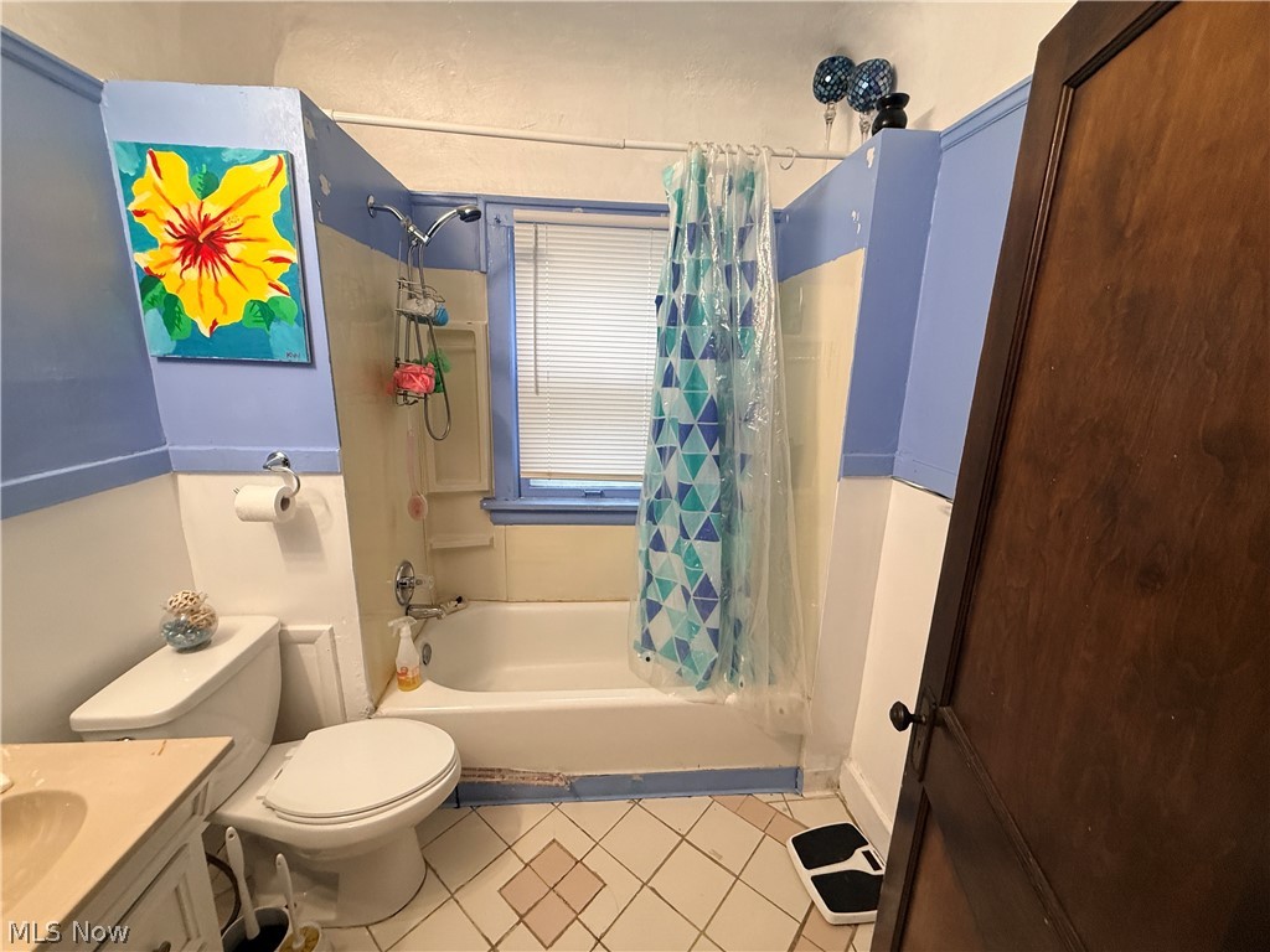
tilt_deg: -13.8
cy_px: 476
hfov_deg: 102.1
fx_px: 514
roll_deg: -1.5
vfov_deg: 85.7
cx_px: 635
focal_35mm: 14
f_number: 2.2
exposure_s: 1/120
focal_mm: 2.22
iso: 250
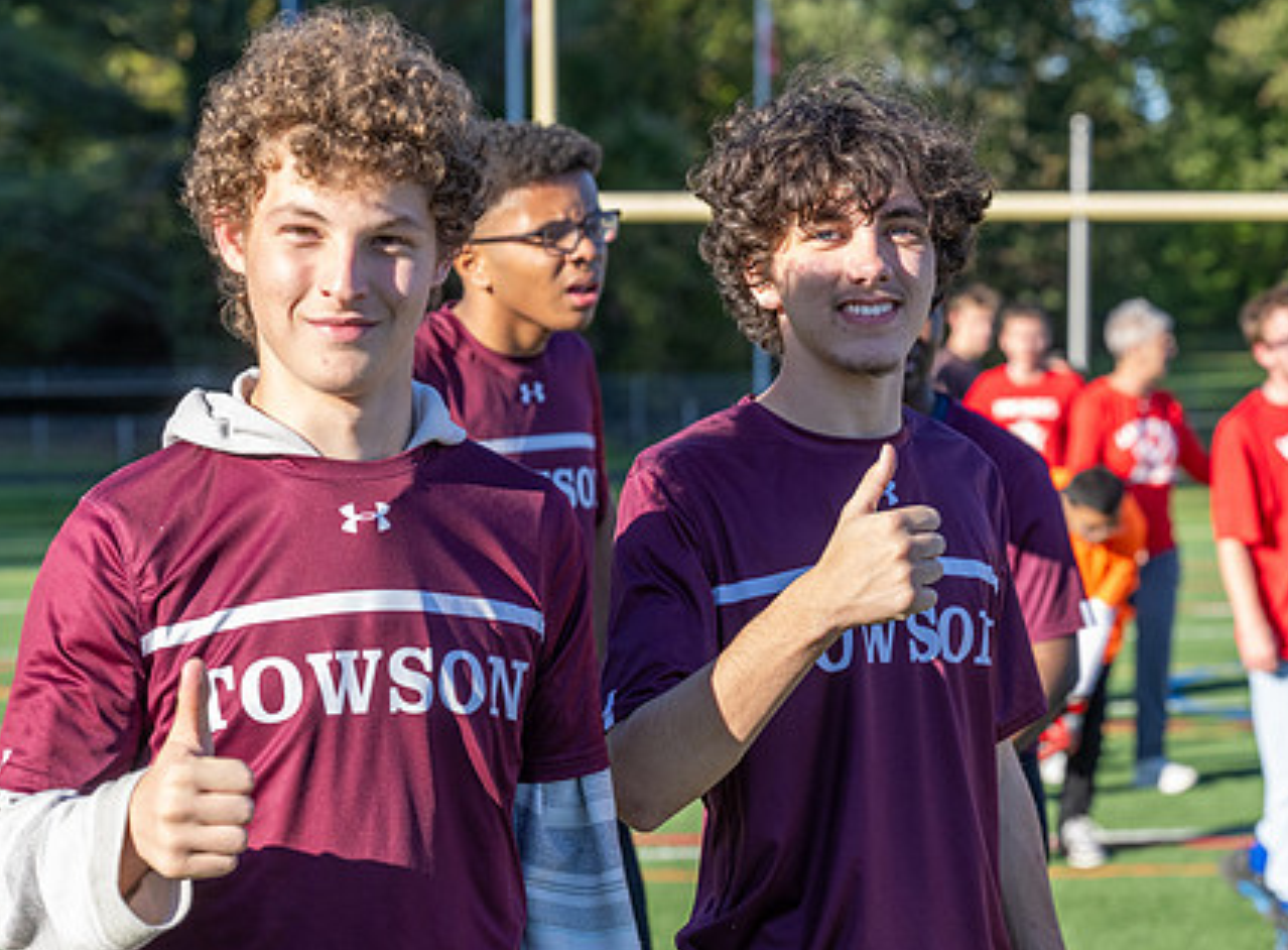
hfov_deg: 18.8
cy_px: 584
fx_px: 3883
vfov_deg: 13.9
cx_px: 705
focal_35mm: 105
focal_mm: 72
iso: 560
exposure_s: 1/1600
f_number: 4.5
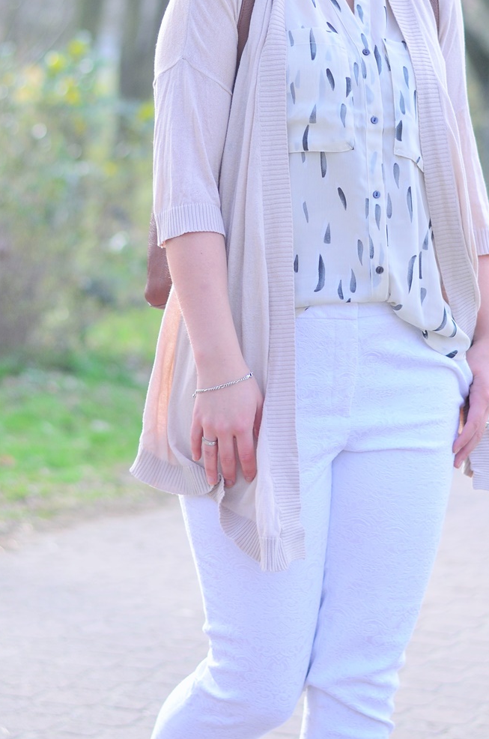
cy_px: 189
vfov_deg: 16.5
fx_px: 2538
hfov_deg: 11.0
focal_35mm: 124
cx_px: 347
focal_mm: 50
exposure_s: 1/800
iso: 200
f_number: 2.2
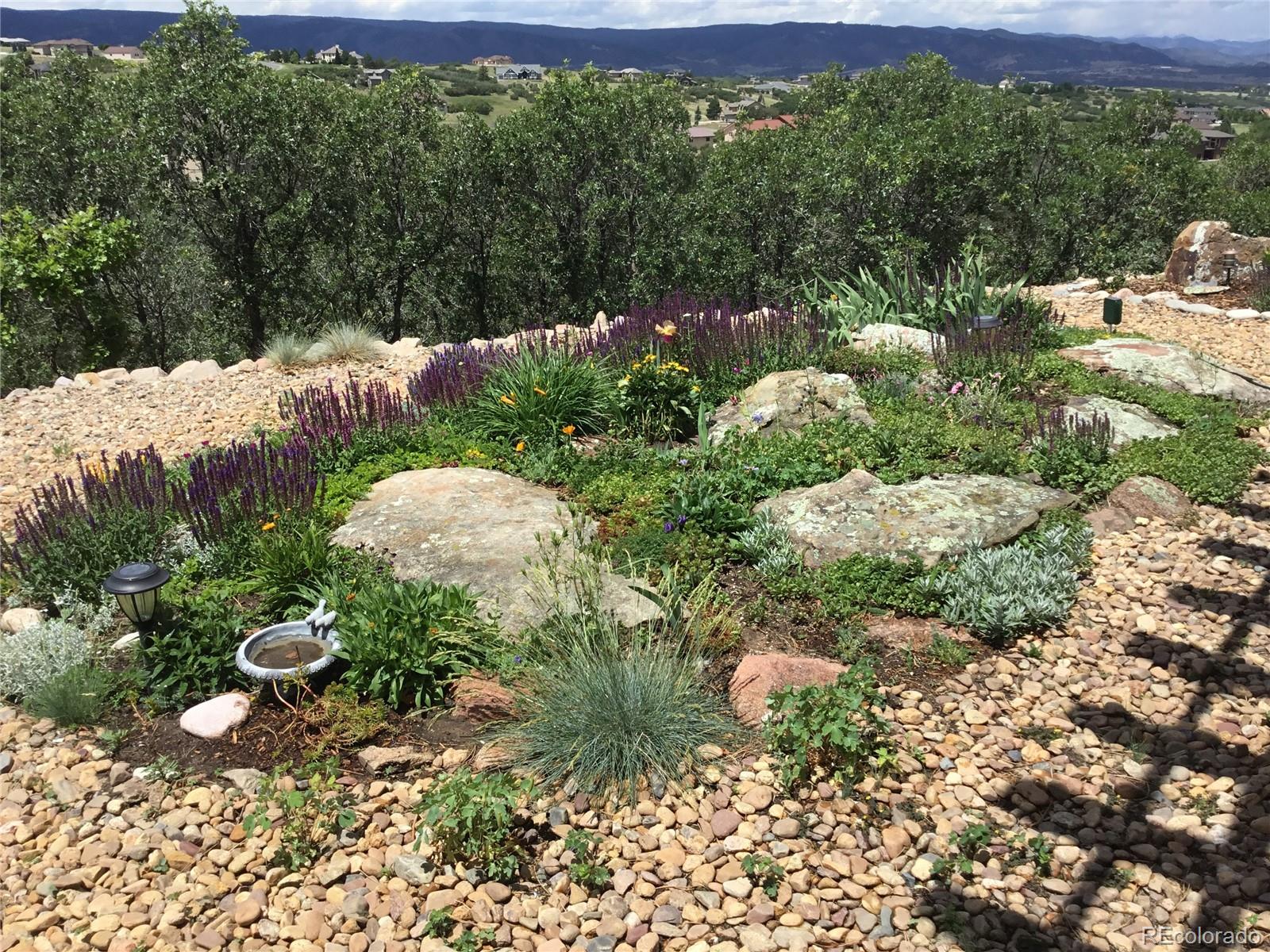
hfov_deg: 58.4
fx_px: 1137
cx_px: 635
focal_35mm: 31
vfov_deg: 45.4
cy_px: 476
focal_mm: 3.3
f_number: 2.4
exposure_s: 1/1481
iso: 25
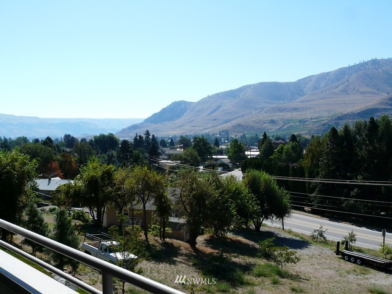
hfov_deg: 55.4
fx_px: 374
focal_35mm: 33
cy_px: 147
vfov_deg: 42.9
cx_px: 196
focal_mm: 5.5
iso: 100
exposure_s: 1/400
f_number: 5.6
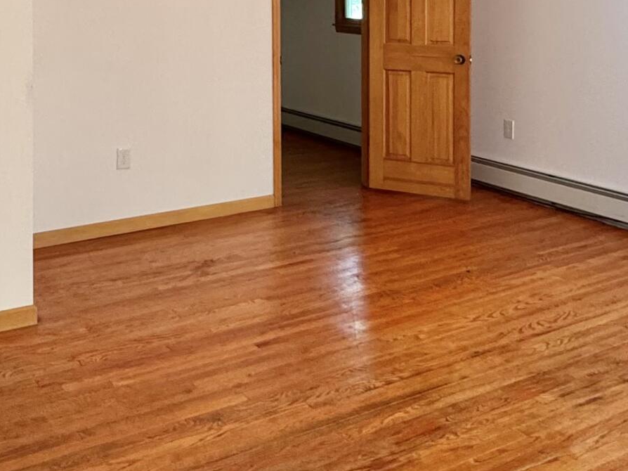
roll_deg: +0.2
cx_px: 322
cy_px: -1
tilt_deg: -2.3
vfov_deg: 28.9
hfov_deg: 40.4
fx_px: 852
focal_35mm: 47
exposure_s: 1/99
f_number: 2.2
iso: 200
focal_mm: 2.22
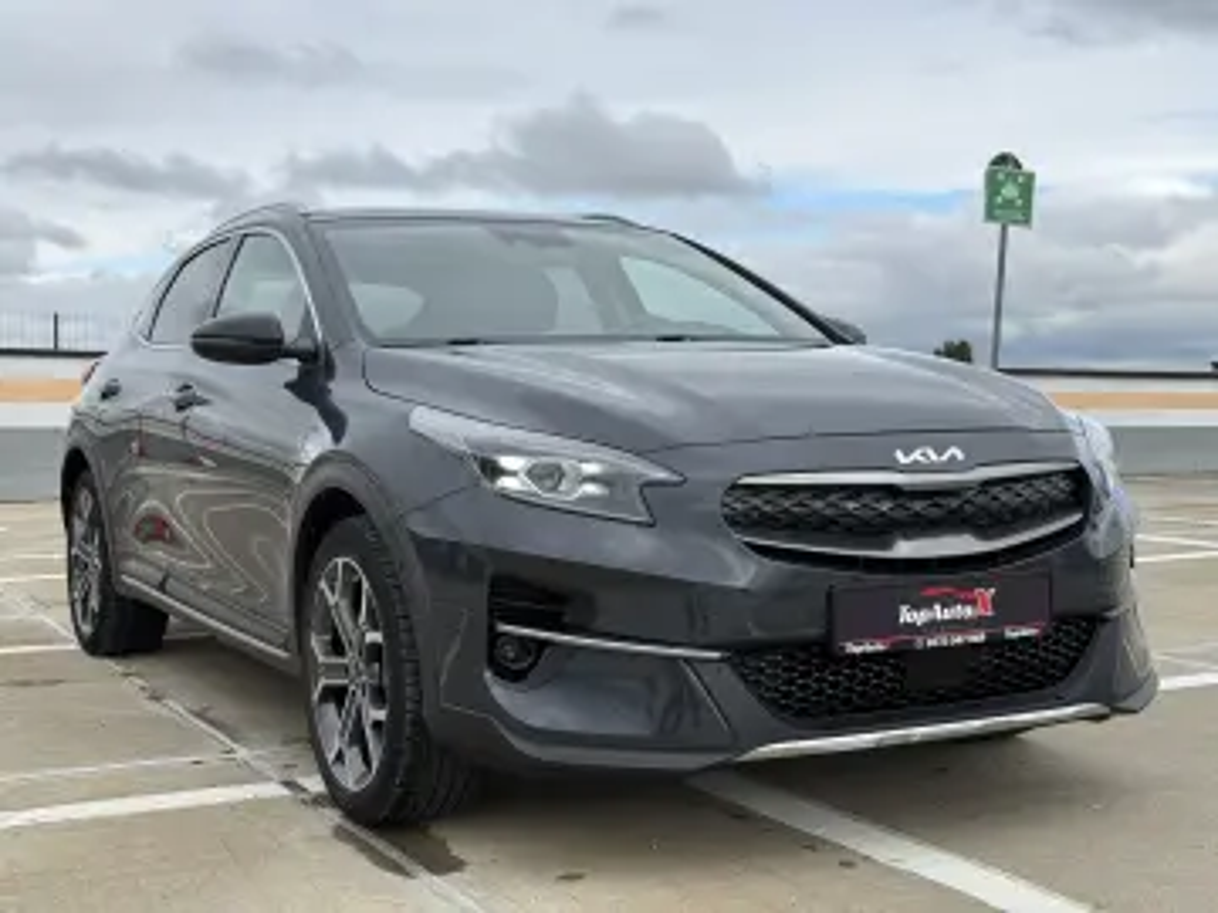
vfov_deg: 30.3
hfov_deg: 39.7
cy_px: 456
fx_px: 1689
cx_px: 609
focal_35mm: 48
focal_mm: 6.76
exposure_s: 1/3226
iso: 80
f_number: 1.78
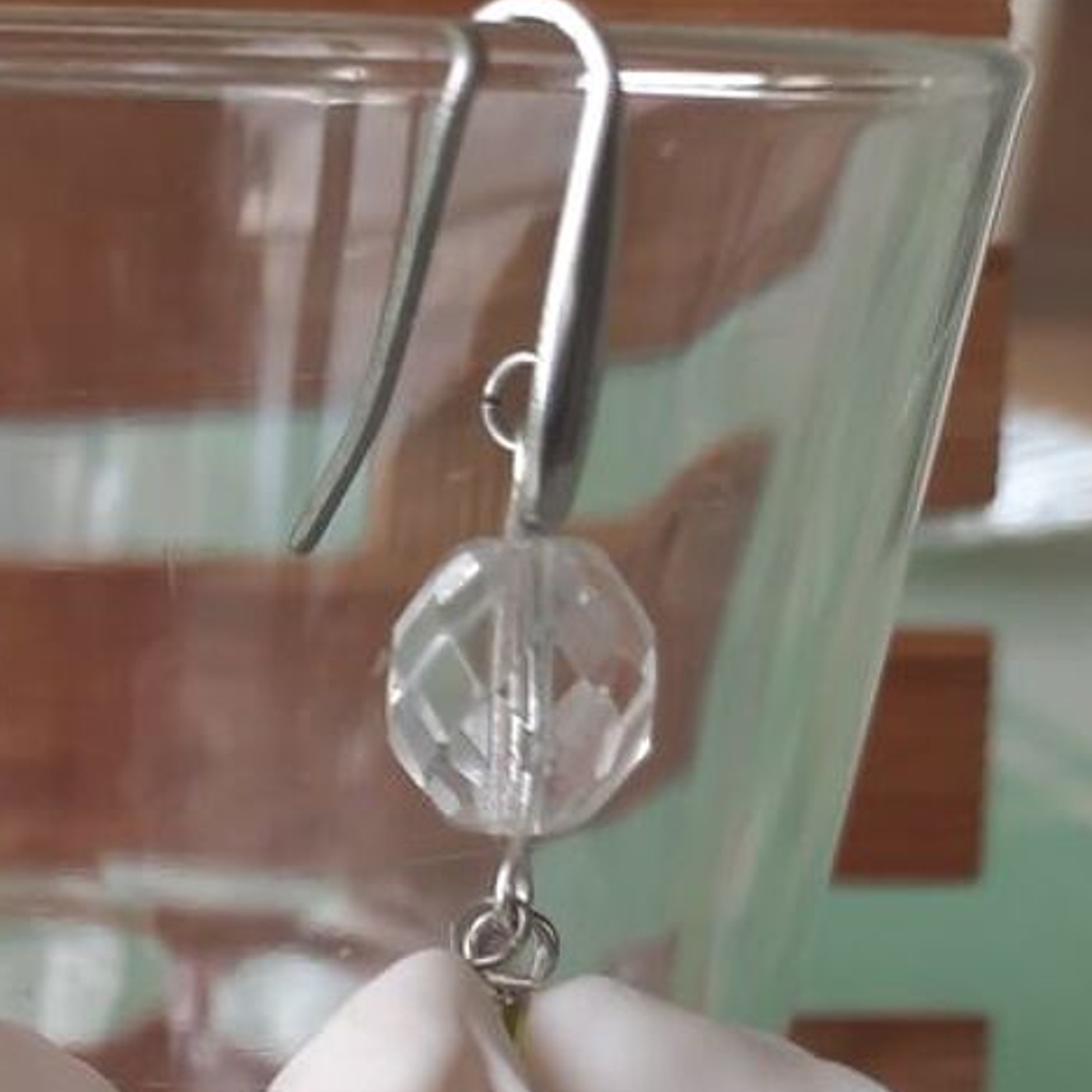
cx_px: -16
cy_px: 1469
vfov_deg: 23.6
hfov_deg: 25.8
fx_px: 2248
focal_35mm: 63
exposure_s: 1/60
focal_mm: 4.6
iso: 125
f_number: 2
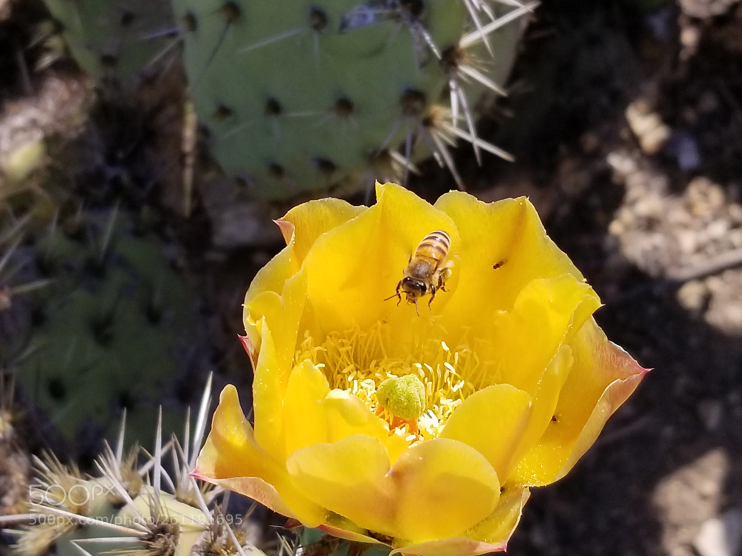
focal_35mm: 26
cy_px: 278
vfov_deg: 53.1
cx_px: 371
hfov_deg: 67.3
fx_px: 557
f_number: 1.7
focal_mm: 4.25
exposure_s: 1/1689
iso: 50
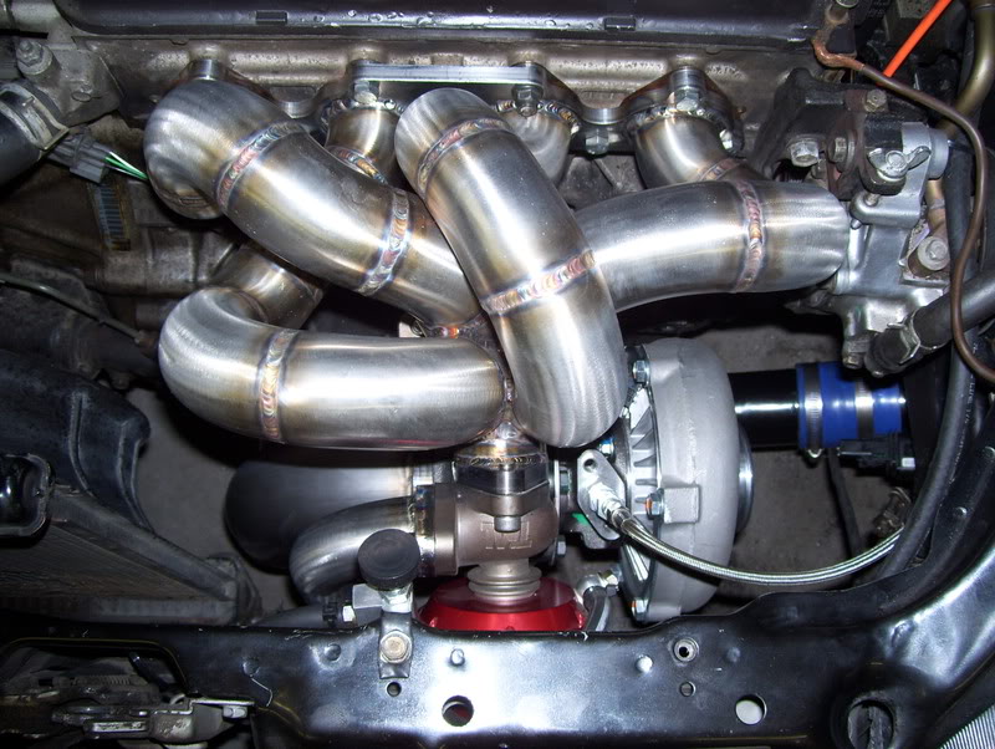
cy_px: 374
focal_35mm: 36
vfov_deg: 39.7
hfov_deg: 51.3
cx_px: 498
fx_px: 1036
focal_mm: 6
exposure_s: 1/60
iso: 80
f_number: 2.7
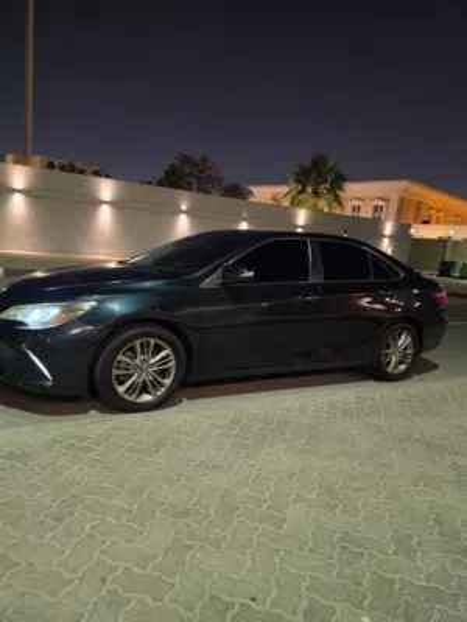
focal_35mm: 23
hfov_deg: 58.9
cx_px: 234
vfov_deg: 73.9
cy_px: 311
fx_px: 414
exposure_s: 1/33.3
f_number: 1.4
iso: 800
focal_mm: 6.5
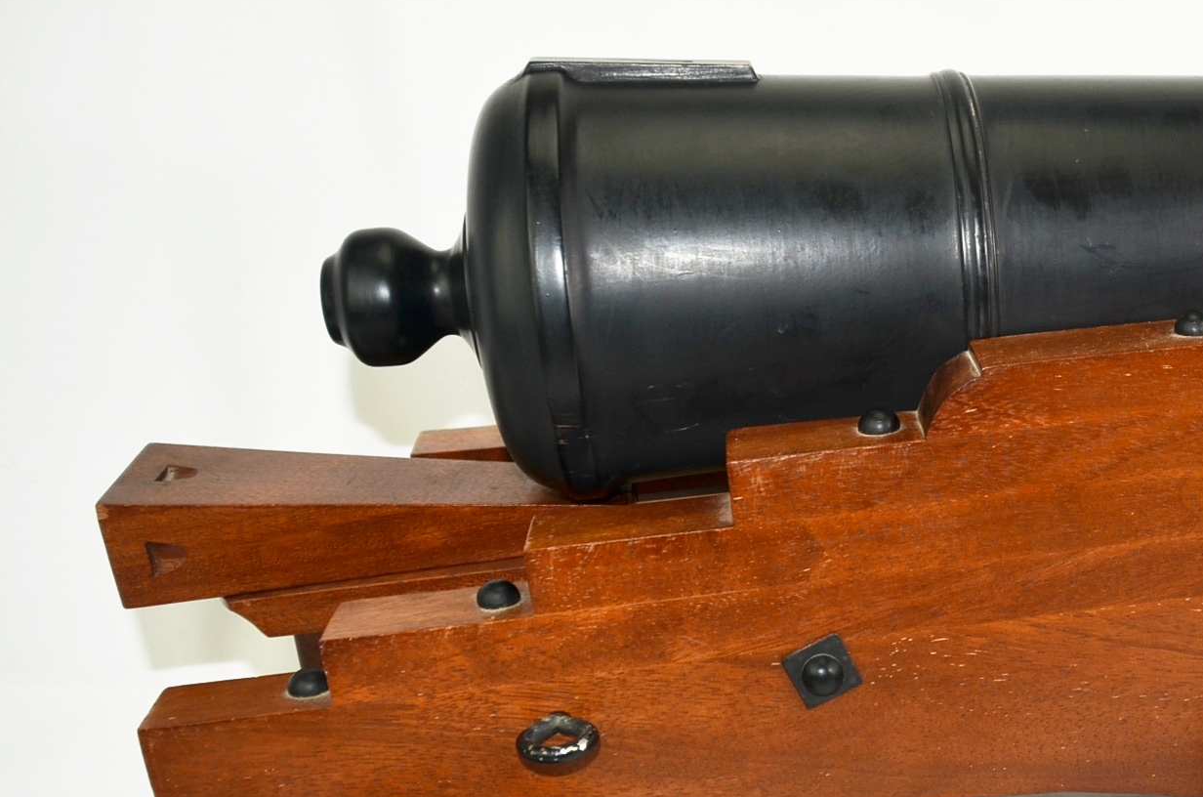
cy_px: 603
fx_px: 1801
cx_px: 1124
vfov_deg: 24.7
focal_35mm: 54
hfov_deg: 34.5
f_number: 4
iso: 100
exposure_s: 1/250
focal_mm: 18
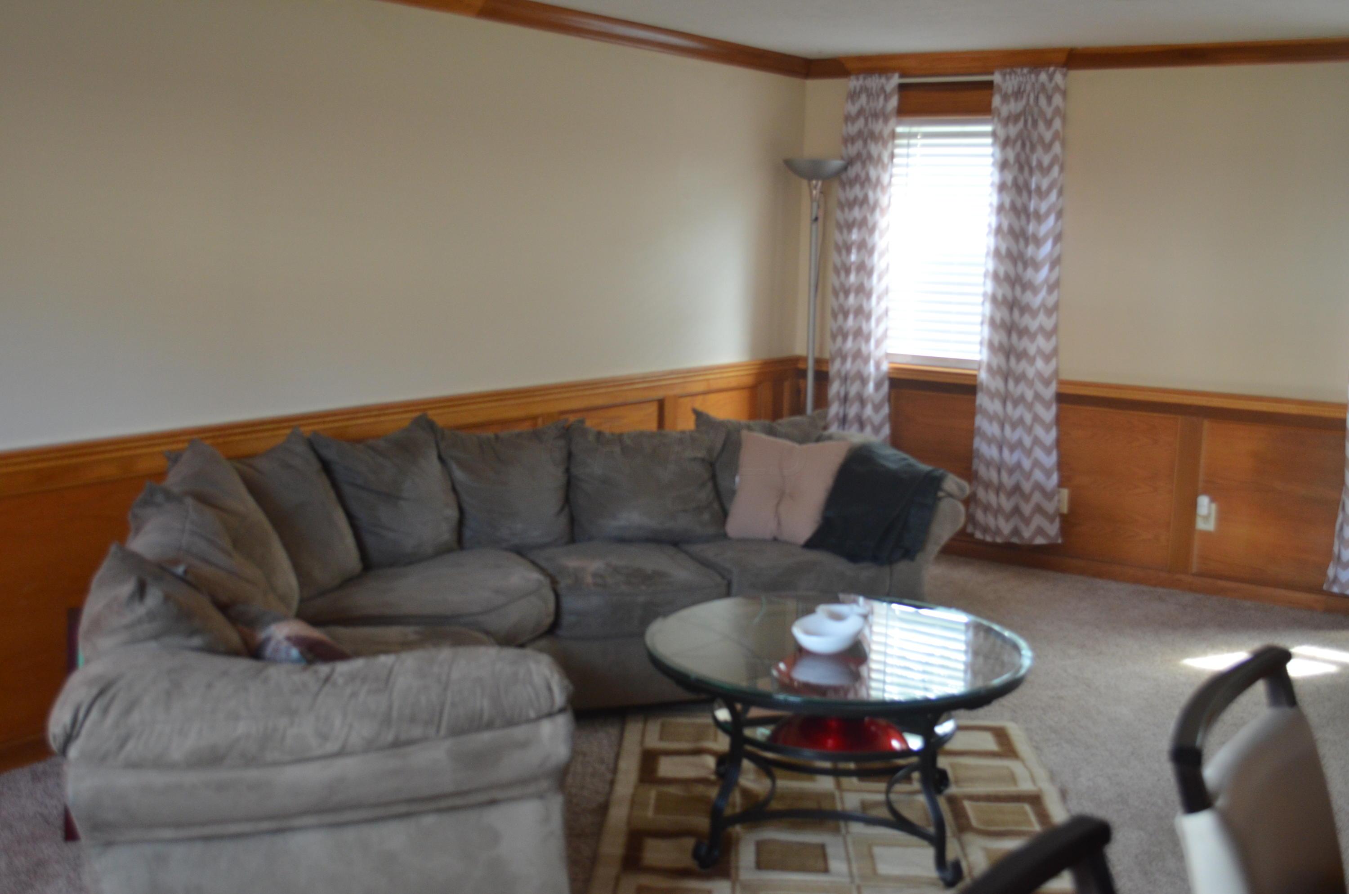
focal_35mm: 39
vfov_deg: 34.1
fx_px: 1458
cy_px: 447
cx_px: 674
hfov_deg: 49.6
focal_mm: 26
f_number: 4.2
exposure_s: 1/40
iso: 800
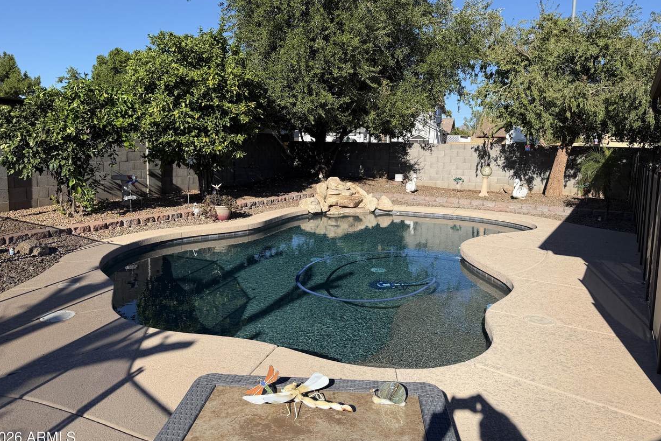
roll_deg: -1.7
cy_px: 202
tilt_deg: -7.1
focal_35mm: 26
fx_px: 477
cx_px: 333
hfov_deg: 69.4
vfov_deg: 49.5
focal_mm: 6.76
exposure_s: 1/4405
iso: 80
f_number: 1.78
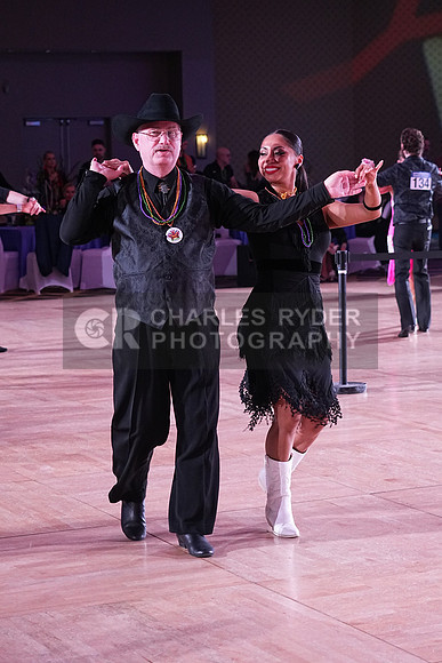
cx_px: 221
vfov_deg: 22.6
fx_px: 1656
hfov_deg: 15.2
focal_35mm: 90
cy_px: 332
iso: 2500
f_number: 4
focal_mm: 60
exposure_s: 1/250
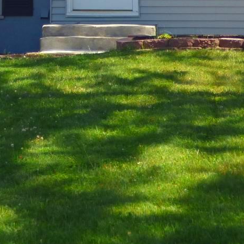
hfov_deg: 12.4
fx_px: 1116
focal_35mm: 140
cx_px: 39
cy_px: -135
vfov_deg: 11.9
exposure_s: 1/640
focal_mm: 6.47
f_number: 3.5
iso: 100
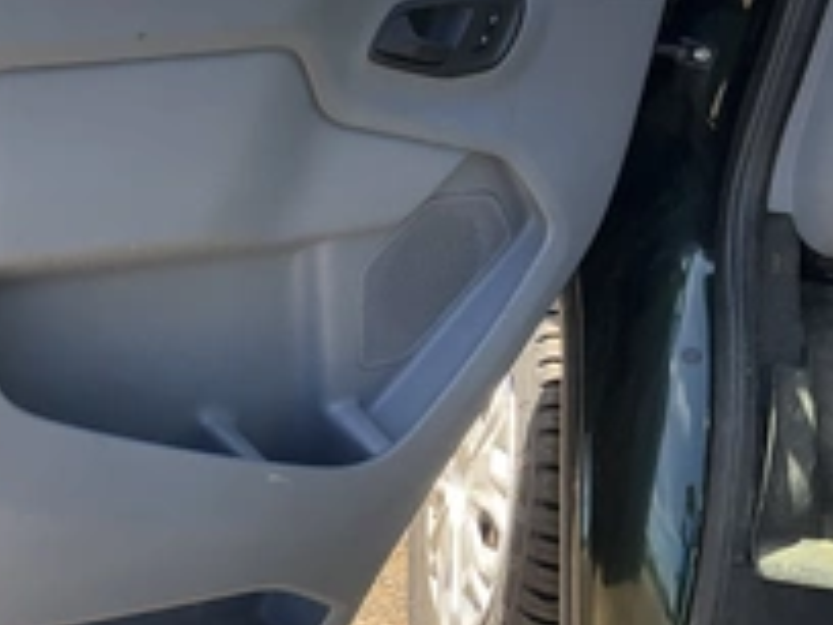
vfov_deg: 25.6
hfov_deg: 32.3
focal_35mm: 57
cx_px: 98
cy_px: 278
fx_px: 1372
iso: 20
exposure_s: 1/234
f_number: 1.8
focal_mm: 3
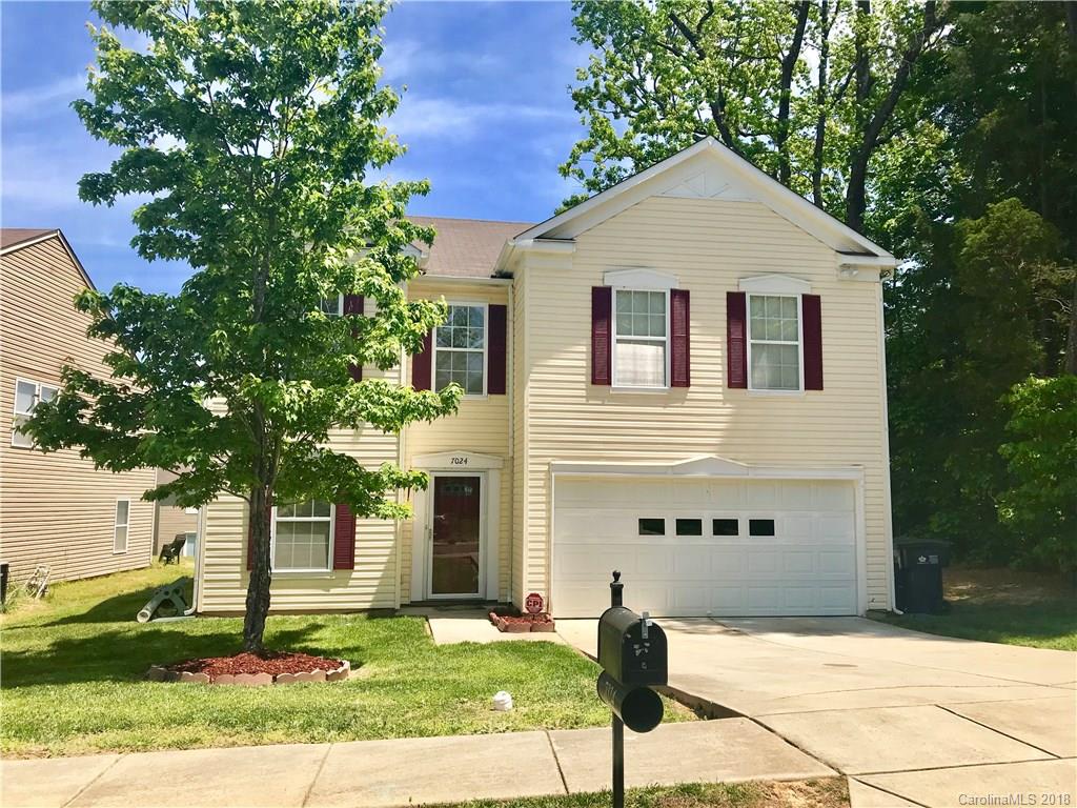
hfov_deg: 63.4
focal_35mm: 28
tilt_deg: +6.7
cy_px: 404
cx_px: 538
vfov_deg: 49.7
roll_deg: -1.0
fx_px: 871
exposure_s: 1/2037
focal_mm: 3.99
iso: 20
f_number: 1.8
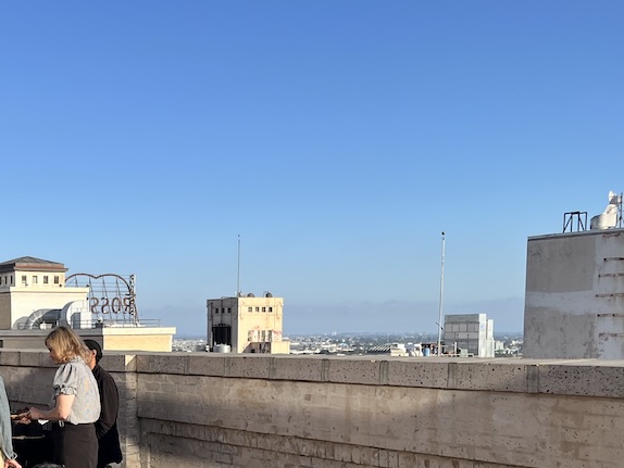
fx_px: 956
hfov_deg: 33.8
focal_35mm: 53
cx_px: 38
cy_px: 429
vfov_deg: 26.5
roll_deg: +1.0
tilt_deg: -6.4
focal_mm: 5.1
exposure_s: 1/2825
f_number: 1.6
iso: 50
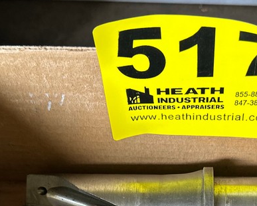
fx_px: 472
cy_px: 209
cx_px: 157
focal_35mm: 62
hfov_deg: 30.4
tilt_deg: -59.6
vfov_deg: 23.5
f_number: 1.78
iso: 250
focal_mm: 6.86
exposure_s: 1/80
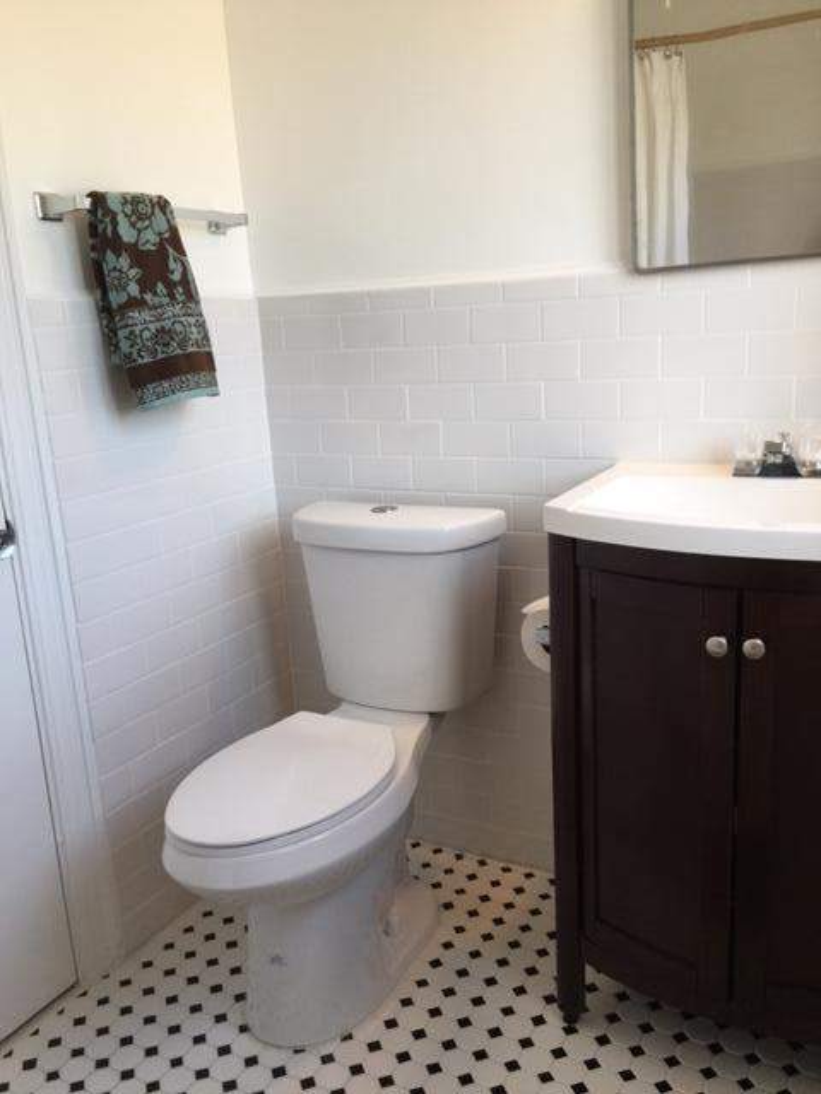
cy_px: 547
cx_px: 410
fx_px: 917
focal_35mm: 29
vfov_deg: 61.7
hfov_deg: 48.2
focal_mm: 4.15
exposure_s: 1/40
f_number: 2.2
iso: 32
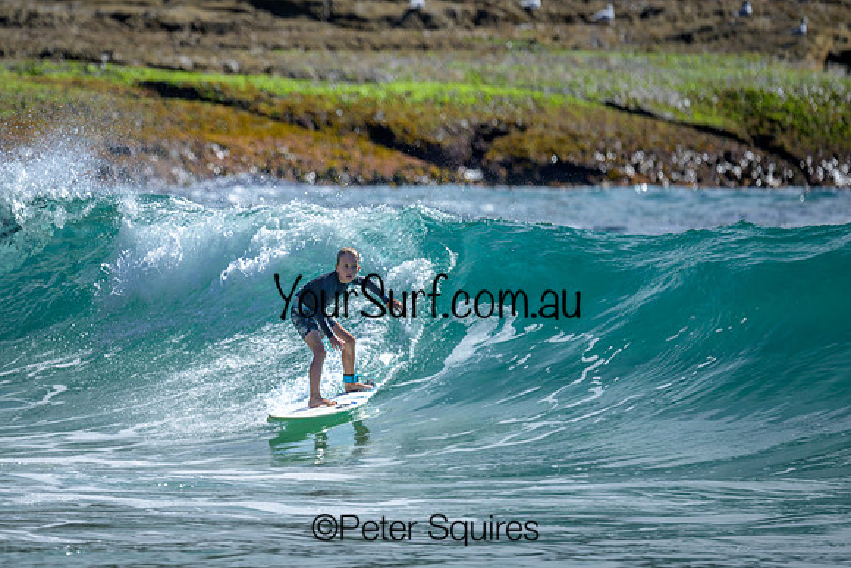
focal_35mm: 1100
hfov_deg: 1.9
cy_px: 307
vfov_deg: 1.3
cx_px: 347
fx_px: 26006
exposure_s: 1/2500
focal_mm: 800
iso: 250
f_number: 6.3
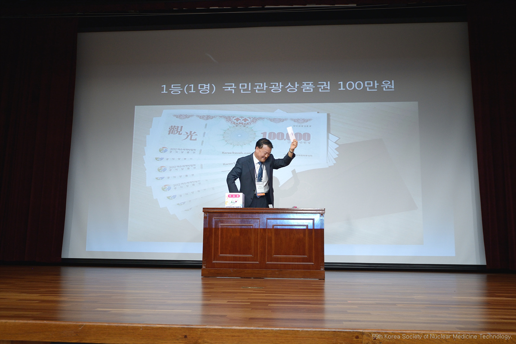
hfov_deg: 54.4
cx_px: 258
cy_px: 172
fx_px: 502
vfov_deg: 37.9
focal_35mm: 35
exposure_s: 1/160
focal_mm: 35
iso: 1100
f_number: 4.5
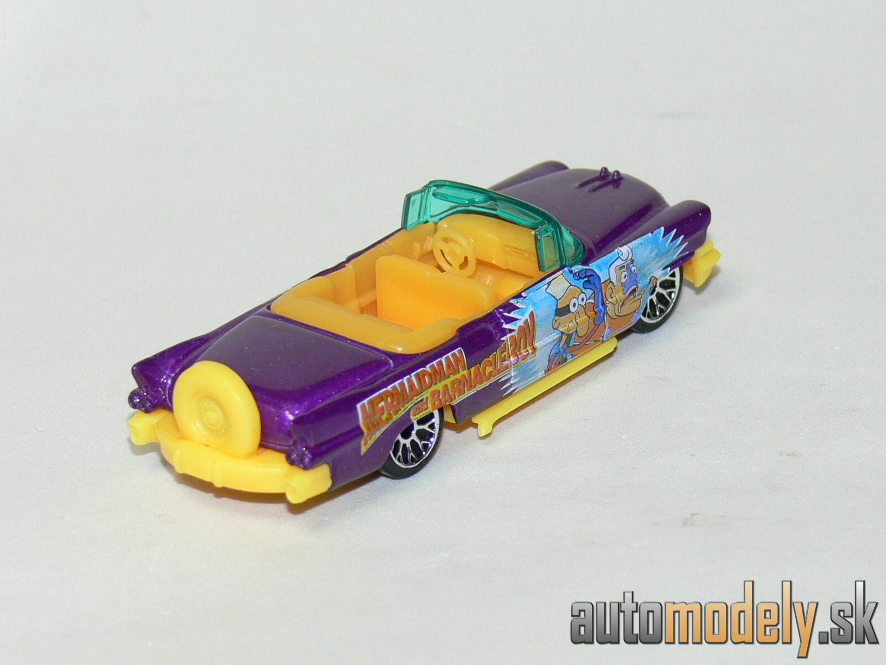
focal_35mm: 172
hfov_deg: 11.5
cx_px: 443
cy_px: 332
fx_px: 4402
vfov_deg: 8.6
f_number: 3.6
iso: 100
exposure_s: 1/30
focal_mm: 22.8
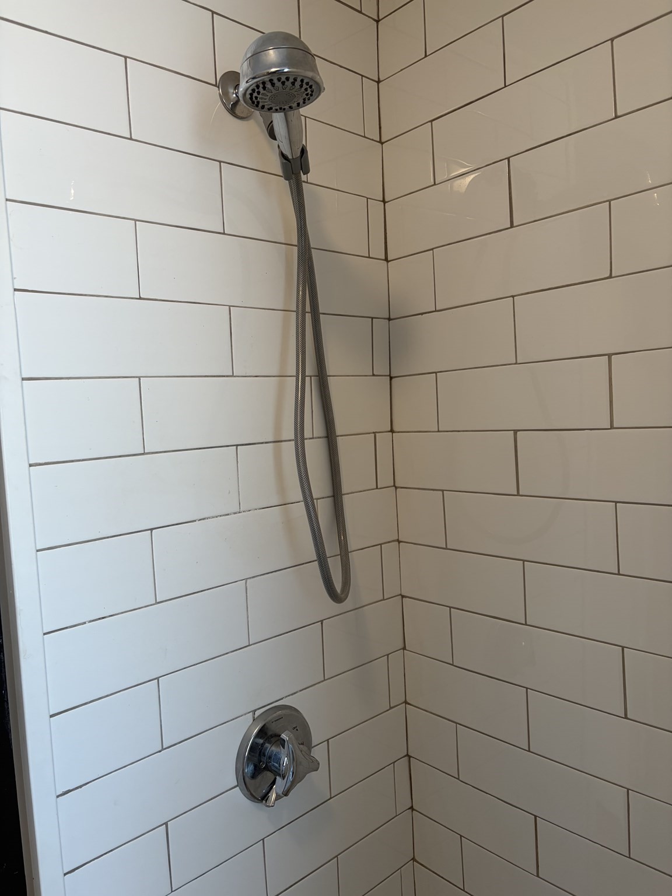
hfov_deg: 53.1
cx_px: 336
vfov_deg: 67.3
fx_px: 673
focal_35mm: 26
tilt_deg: -4.0
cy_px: 448
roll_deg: +2.2
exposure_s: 1/120
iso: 100
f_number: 1.6
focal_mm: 5.96
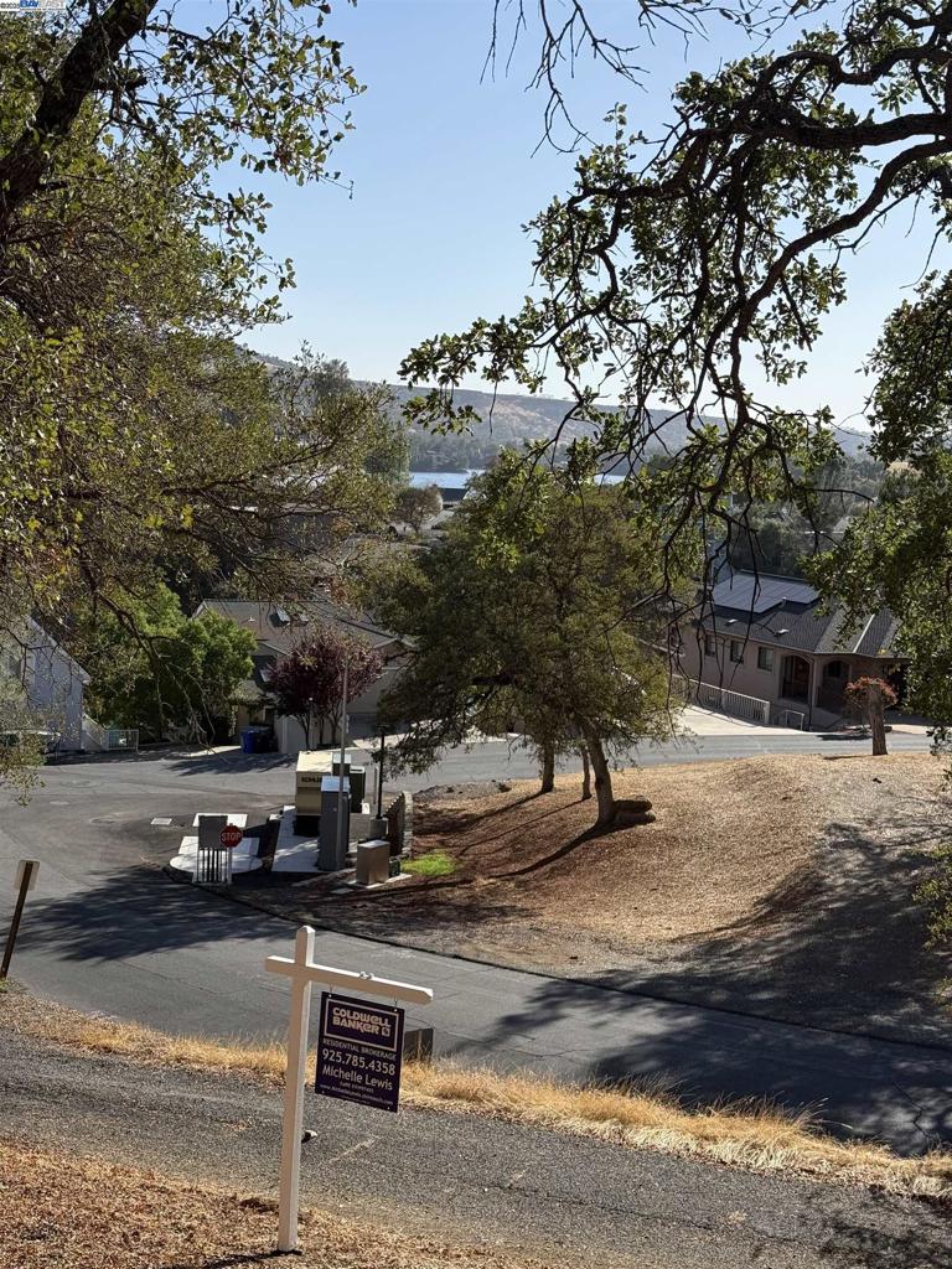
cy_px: 634
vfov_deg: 39.7
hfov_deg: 30.3
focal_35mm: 48
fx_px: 1760
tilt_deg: -5.3
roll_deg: -1.9
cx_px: 476
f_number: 1.78
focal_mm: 6.76
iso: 64
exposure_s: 1/4878
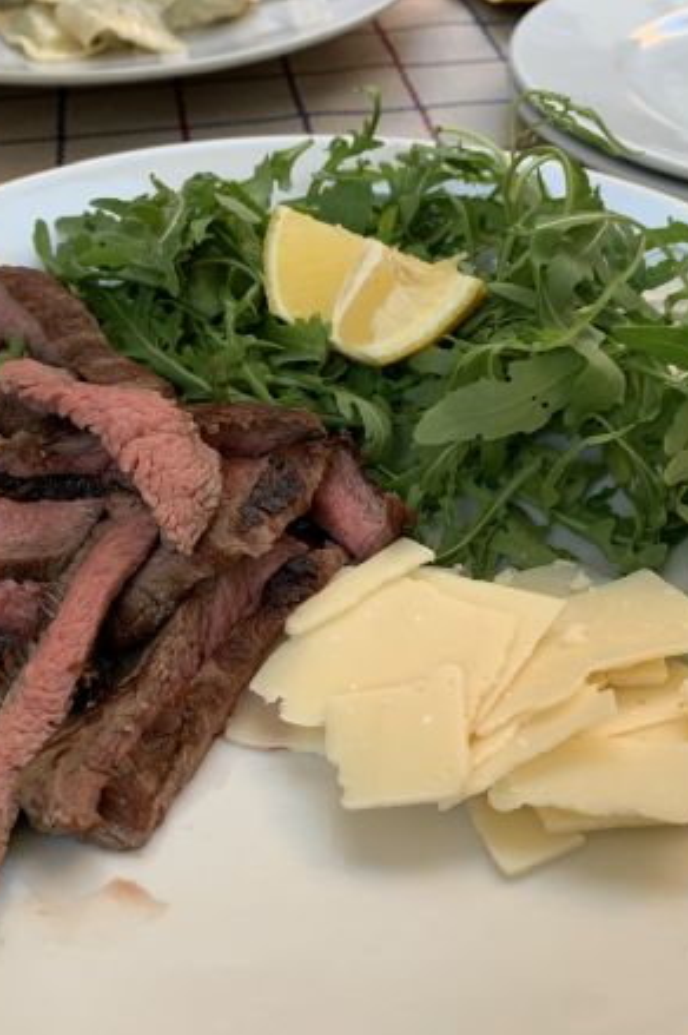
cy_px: 528
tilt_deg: -40.0
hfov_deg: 35.9
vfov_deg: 51.9
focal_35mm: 37
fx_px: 1062
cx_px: 335
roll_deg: +3.4
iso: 64
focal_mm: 4.25
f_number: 1.8
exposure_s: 1/50
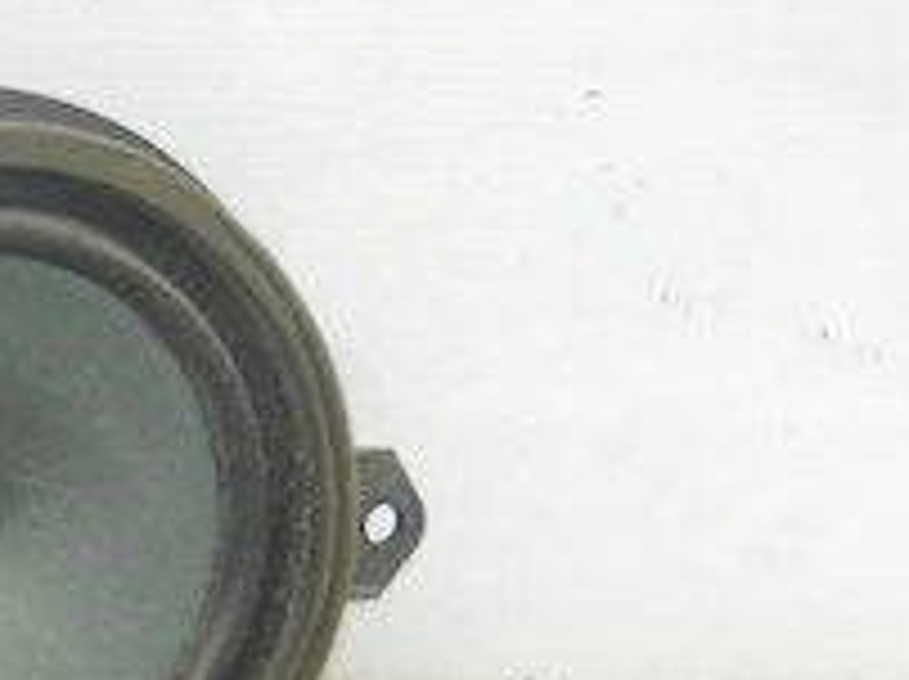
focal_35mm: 130
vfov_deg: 11.0
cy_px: 986
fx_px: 3410
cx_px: -436
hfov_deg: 14.2
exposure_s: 1/30
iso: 160
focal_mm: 6.72
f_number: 3.1
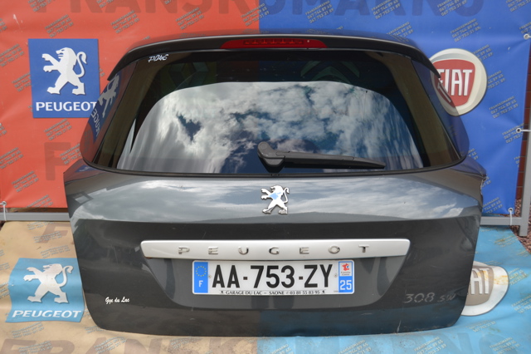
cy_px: 177
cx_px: 266
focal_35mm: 45
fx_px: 663
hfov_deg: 43.6
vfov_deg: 29.8
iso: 100
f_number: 5.6
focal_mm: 30
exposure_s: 1/125
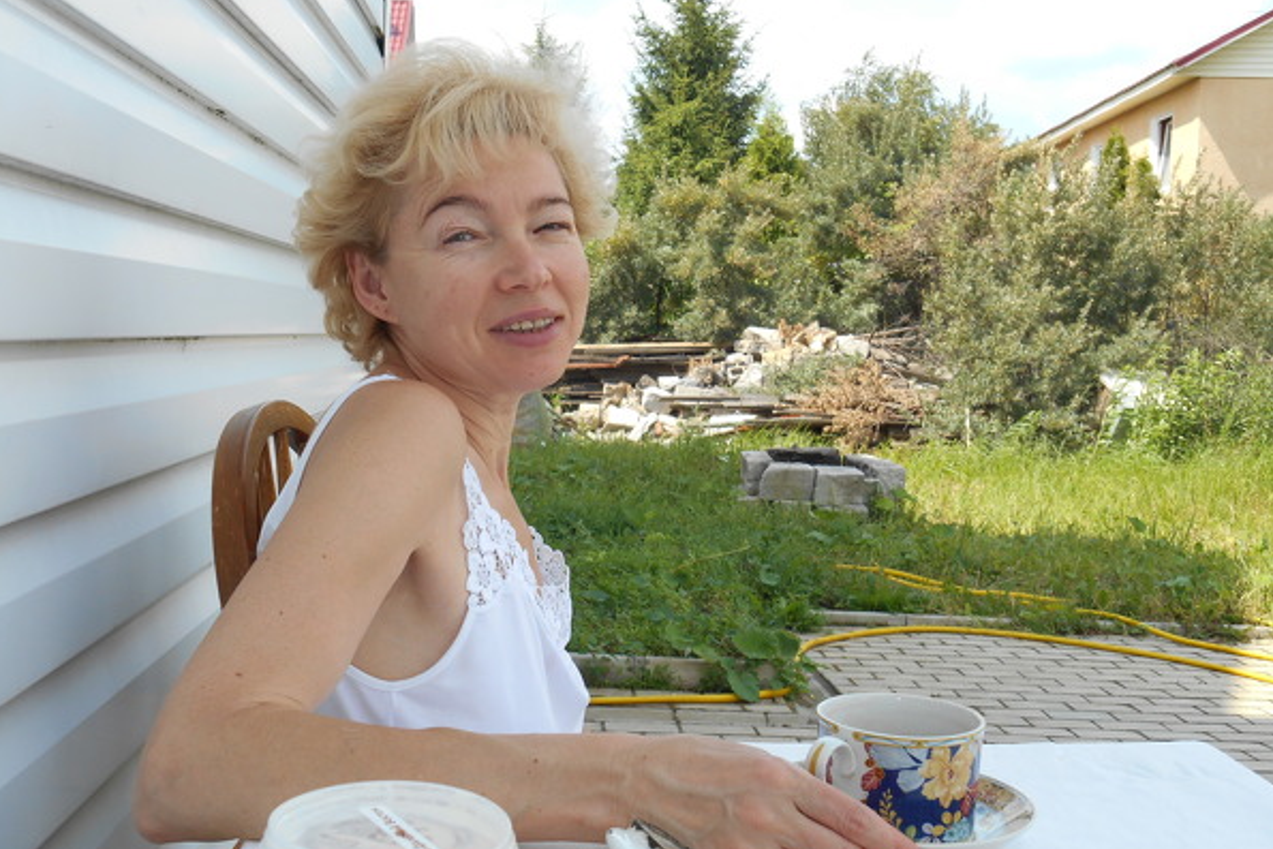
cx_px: 635
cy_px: 404
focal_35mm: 43
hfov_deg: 45.4
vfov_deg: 31.2
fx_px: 1521
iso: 80
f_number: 3.9
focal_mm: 7.2
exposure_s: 1/320
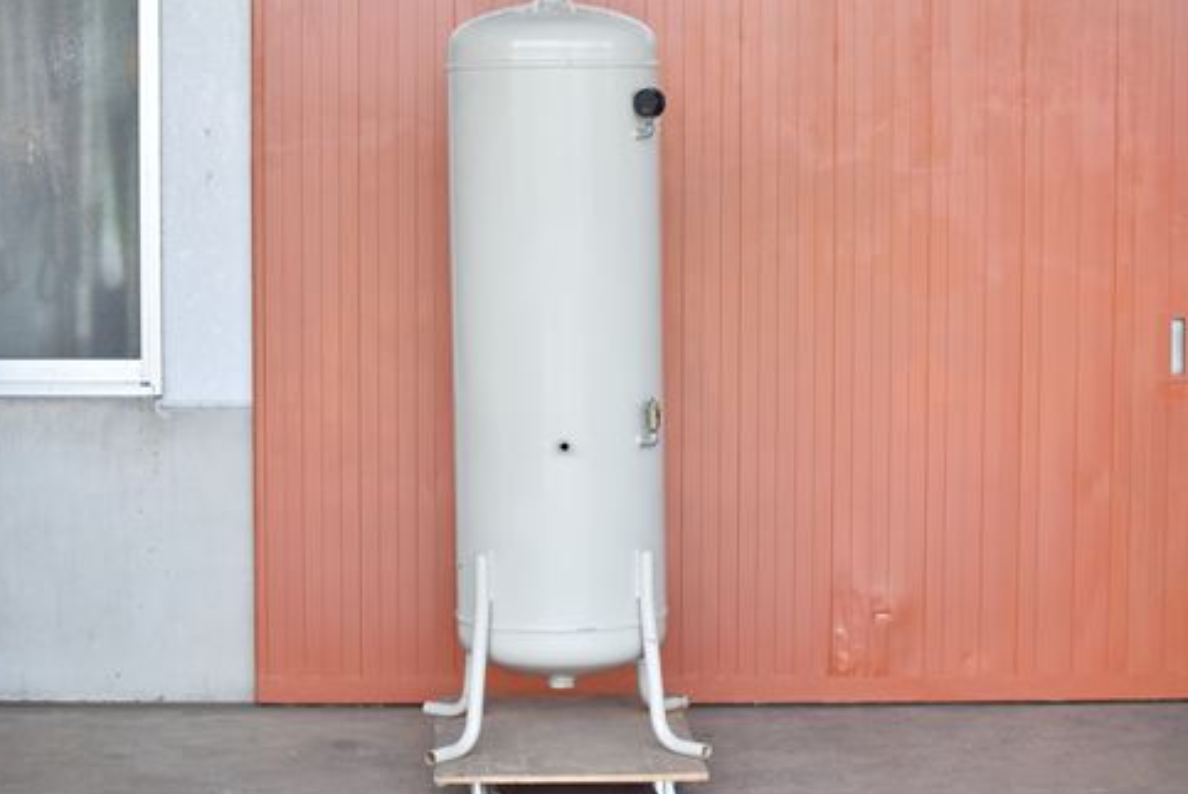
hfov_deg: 23.8
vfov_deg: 16.0
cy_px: 390
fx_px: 2824
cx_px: 582
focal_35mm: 86
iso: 1250
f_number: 6.3
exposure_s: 1/640
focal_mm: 55
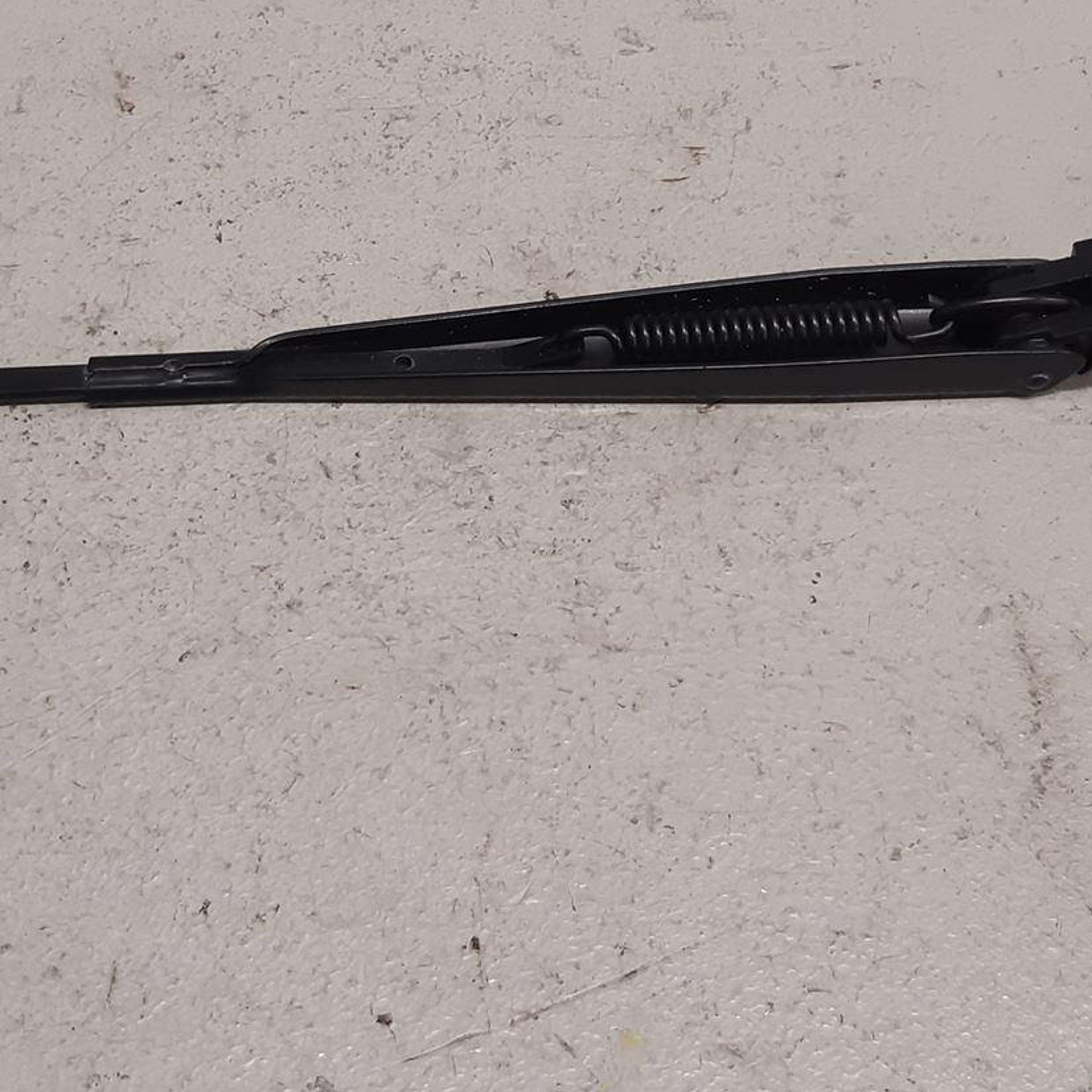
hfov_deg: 30.0
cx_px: 487
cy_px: 333
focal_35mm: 57
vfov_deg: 29.8
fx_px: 2034
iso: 125
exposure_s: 1/50
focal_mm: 3.93
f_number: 1.7
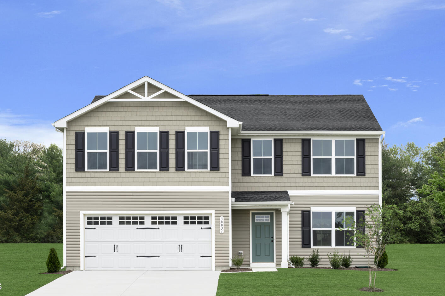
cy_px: 134
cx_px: 227
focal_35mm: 51
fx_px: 630
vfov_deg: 26.5
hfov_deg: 38.9
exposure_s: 1/40
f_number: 11
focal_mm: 45
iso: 100
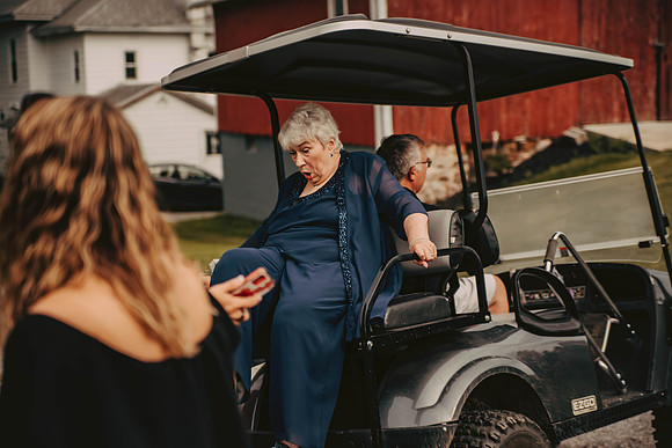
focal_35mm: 72
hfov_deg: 28.1
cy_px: 224
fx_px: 1344
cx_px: 336
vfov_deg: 18.9
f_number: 2.8
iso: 320
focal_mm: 72
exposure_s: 1/3200
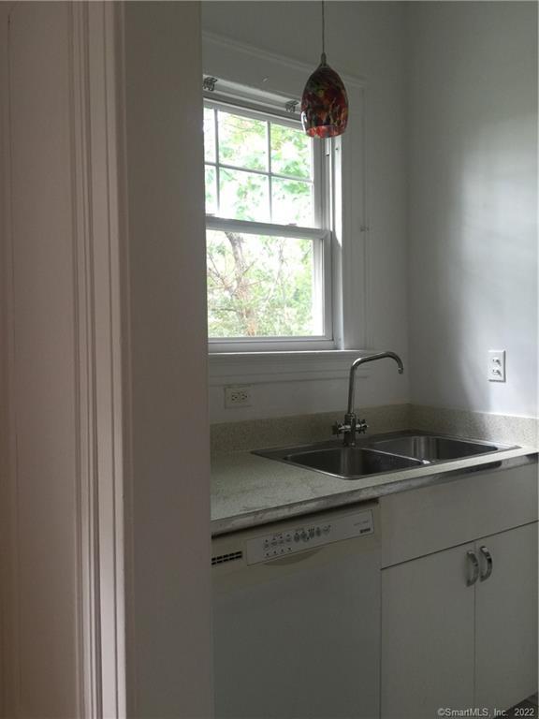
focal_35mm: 29
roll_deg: +1.4
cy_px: 360
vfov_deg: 61.7
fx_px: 602
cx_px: 270
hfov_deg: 48.2
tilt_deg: -1.6
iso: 50
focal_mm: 4.15
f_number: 2.2
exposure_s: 1/15
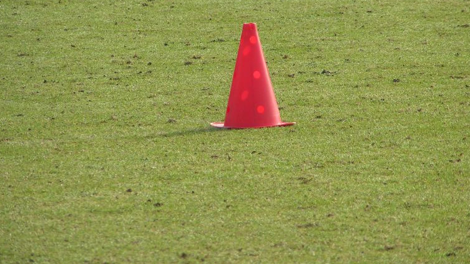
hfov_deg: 4.9
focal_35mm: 440
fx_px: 5482
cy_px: 79
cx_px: 244
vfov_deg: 2.8
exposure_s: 1/500
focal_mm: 58
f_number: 3.5
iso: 50
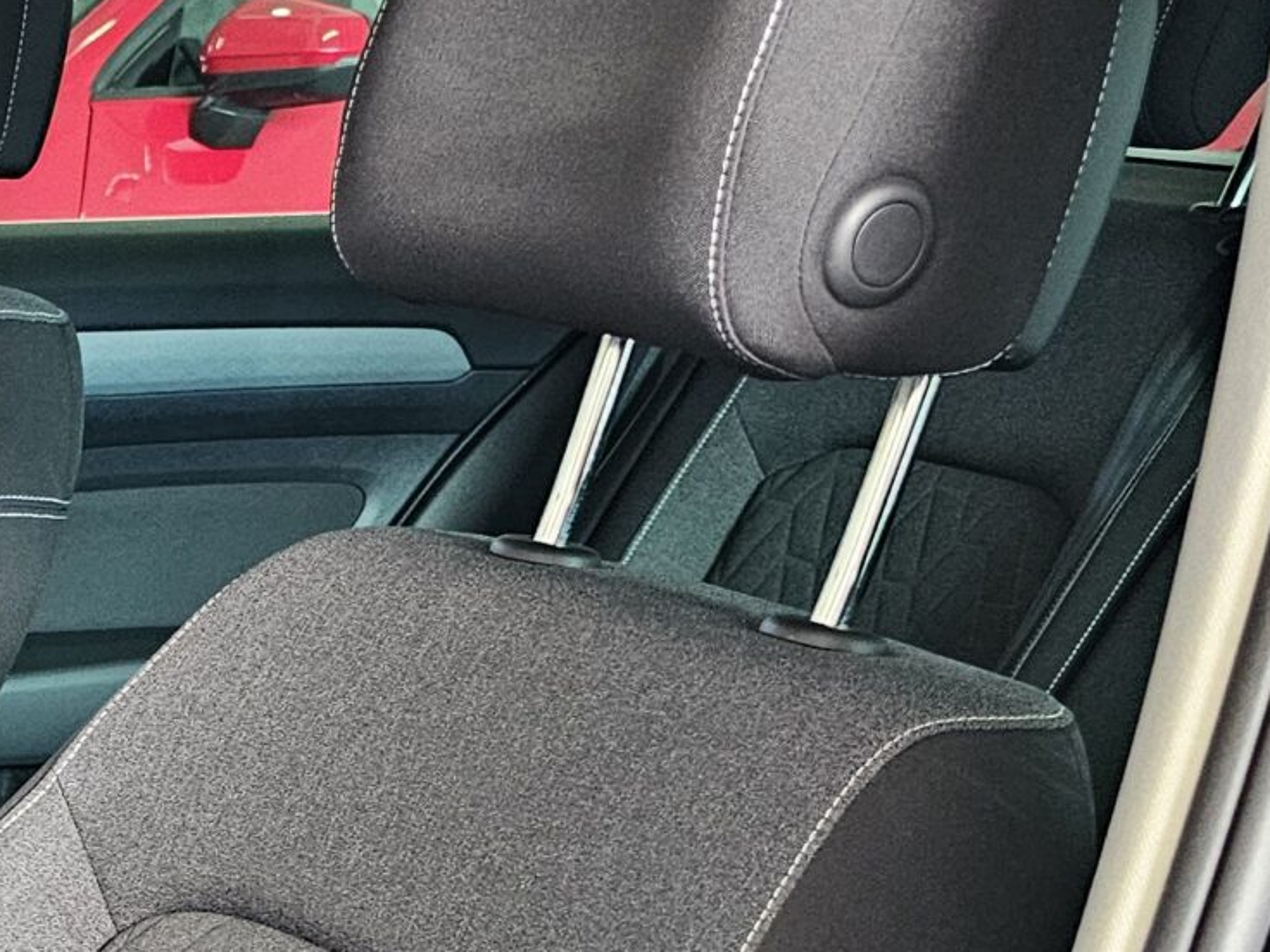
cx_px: -480
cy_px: 1288
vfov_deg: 17.2
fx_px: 2935
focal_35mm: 80
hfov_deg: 21.5
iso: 640
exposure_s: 1/33.3
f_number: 1.7
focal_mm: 6.3
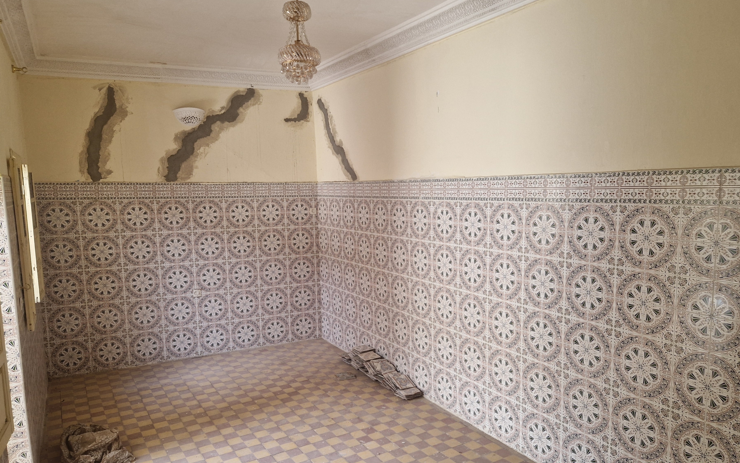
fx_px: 545
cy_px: 269
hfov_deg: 68.4
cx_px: 381
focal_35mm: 27
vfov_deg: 45.9
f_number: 1.8
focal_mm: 5.4
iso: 125
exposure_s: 1/100
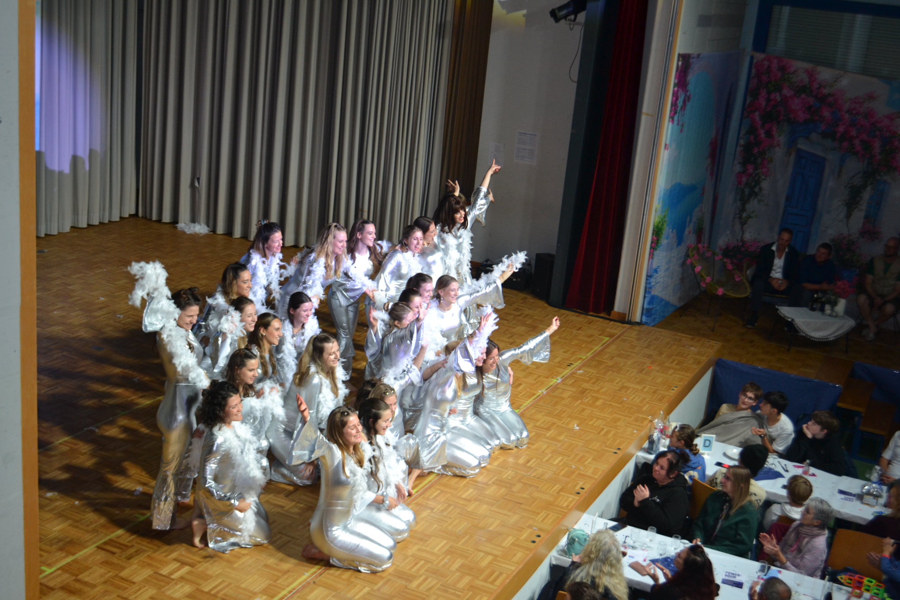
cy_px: 300
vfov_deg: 30.8
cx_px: 450
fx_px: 1087
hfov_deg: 45.0
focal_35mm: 44
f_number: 4.5
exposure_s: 1/60
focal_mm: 29
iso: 560
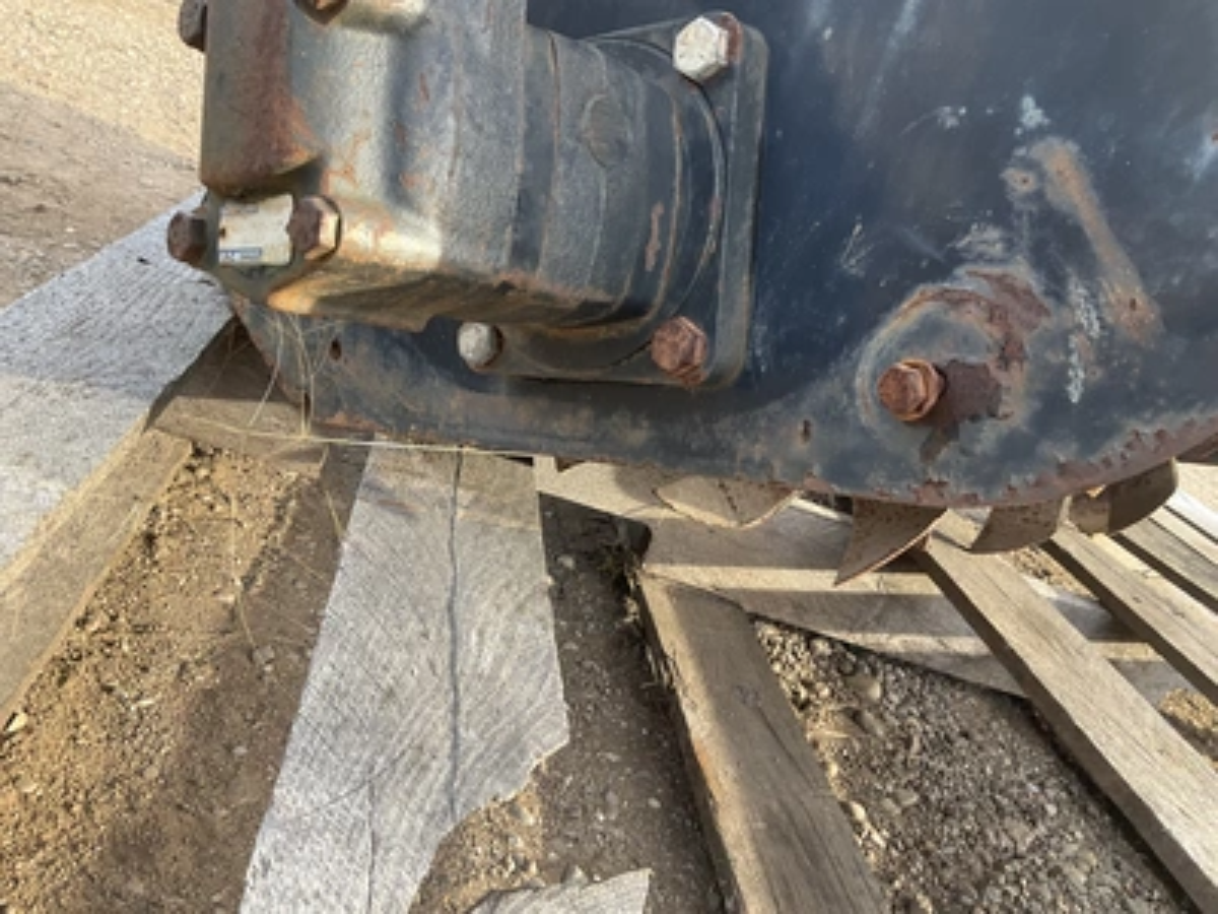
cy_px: 457
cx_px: 609
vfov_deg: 48.2
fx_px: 1020
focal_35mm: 29
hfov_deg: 61.7
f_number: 1.8
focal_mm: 3
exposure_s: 1/122
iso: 20
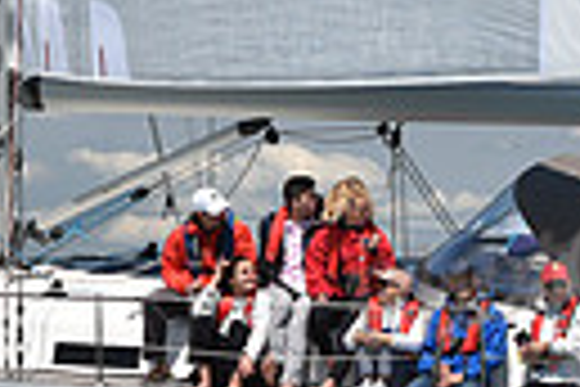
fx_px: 5058
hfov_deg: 6.6
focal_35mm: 314
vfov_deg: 4.4
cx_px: 117
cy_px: 70
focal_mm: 70
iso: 320
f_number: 6.3
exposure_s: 1/800
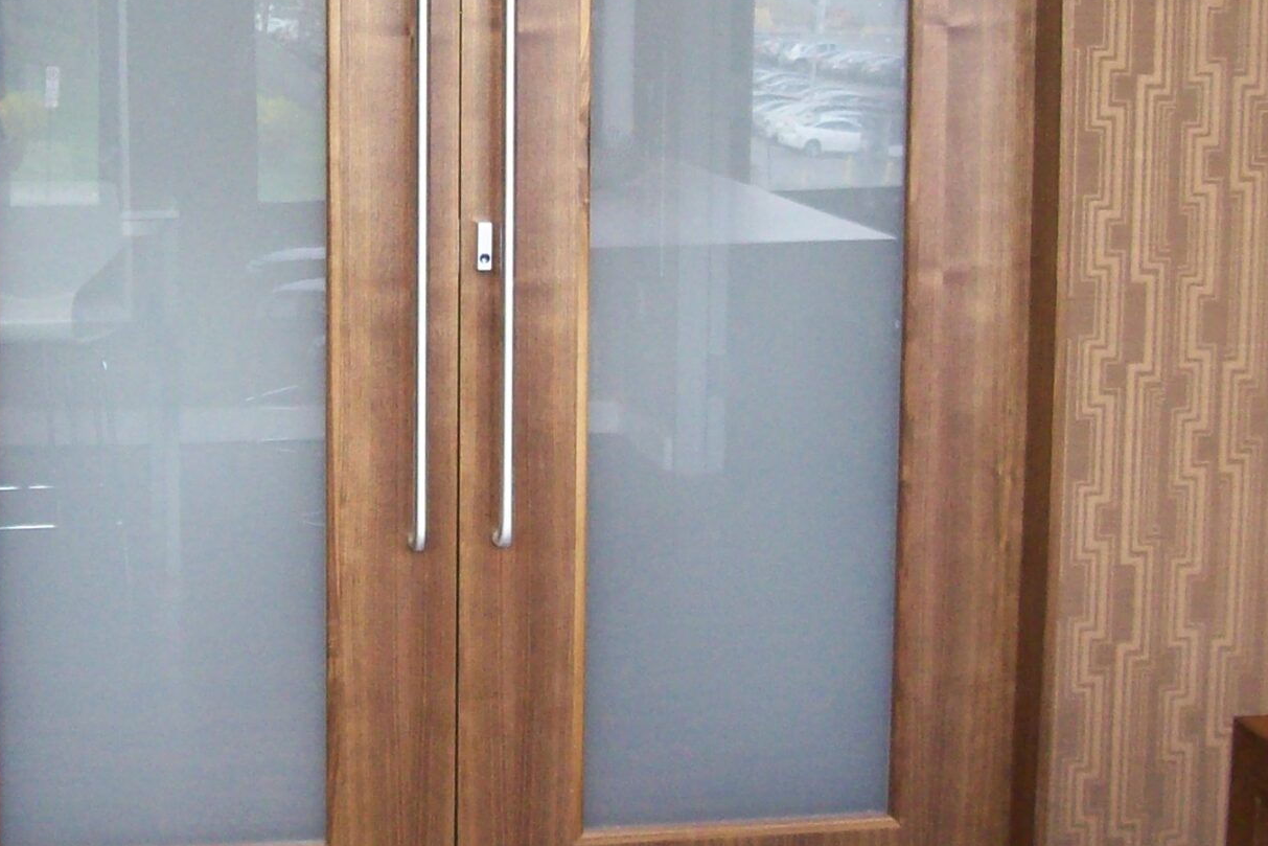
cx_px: 323
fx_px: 2783
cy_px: 193
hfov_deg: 25.4
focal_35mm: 79
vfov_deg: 17.2
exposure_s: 1/64
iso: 200
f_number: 2.7
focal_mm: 6
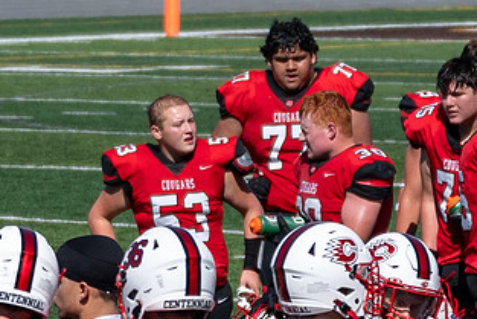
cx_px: 22
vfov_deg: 2.0
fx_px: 9120
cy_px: -3
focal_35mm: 688
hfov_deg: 3.0
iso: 100
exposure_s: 1/3200
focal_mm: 70
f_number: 2.8
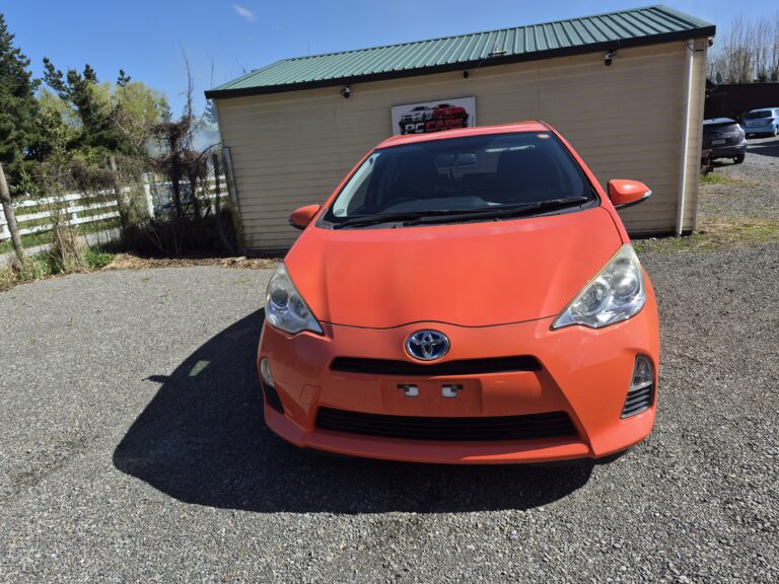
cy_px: 292
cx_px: 390
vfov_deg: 58.9
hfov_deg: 73.9
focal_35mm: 23
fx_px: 518
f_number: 1.8
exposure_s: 1/6096
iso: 80
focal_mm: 5.4
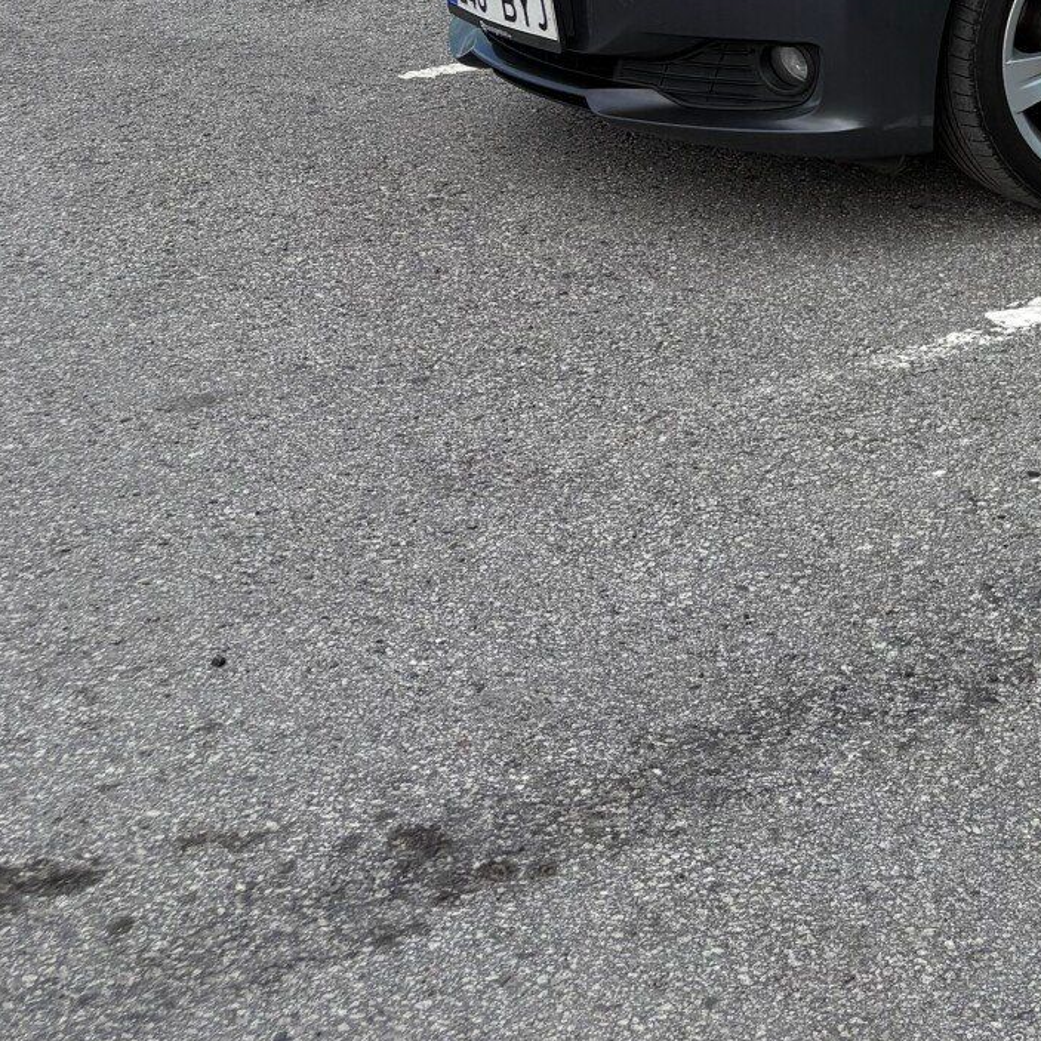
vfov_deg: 19.5
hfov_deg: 18.9
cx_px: 1368
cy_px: -126
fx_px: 2892
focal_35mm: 85
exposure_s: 1/2141
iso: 50
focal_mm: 5.96
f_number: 1.6
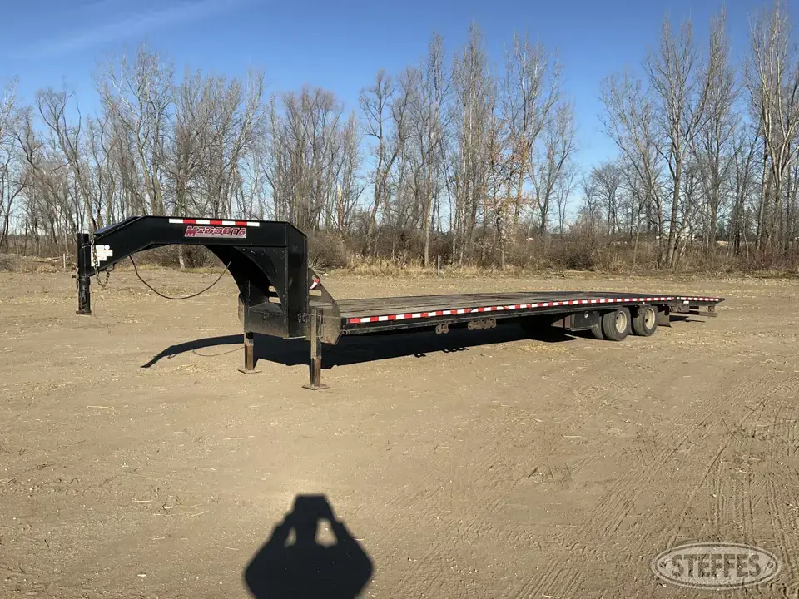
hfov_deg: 61.7
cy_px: 300
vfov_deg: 48.2
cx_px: 400
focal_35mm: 29
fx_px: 669
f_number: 1.8
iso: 25
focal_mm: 3
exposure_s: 1/2141
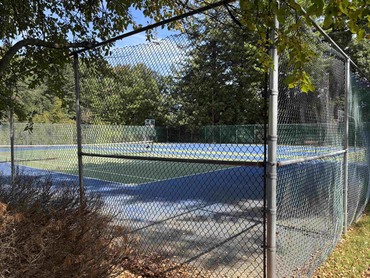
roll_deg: +0.4
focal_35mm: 26
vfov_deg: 53.1
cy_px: 139
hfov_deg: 67.3
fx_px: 278
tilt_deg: -1.7
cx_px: 185
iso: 50
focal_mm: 5.96
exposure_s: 1/697
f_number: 1.6
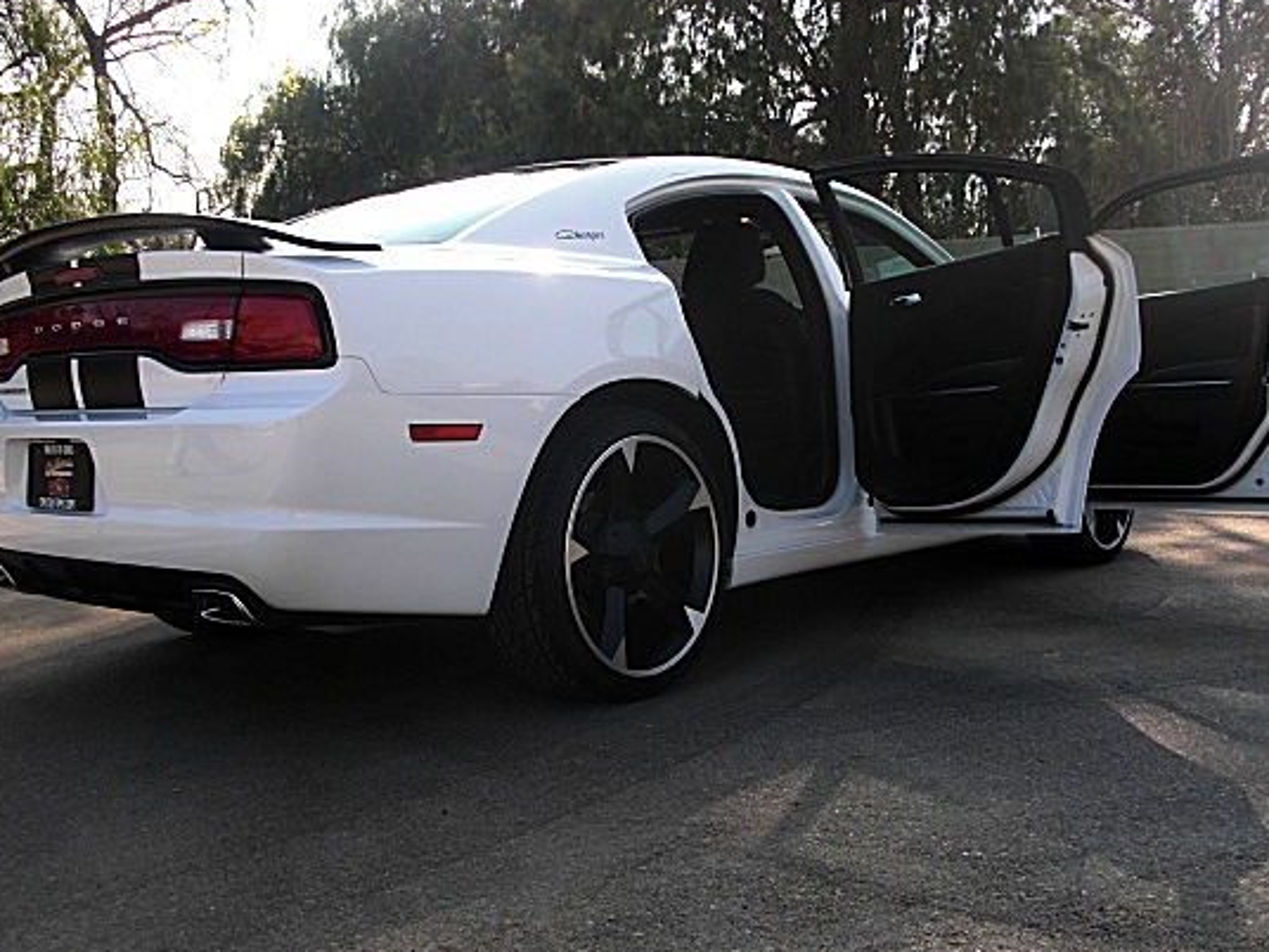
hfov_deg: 43.9
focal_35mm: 43
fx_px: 1576
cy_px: 495
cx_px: 627
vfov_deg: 33.6
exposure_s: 1/400
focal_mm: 6.3
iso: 50
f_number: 2.8
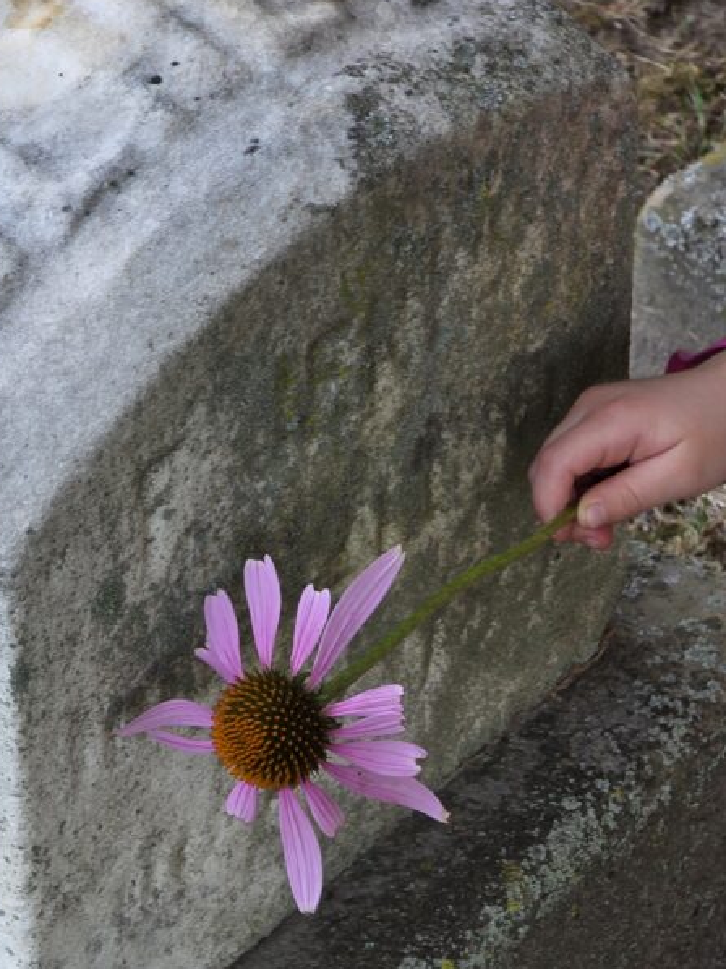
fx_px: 5513
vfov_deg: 10.0
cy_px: 794
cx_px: 261
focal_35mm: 197
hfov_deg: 7.5
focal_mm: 18.6
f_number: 3.4
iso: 80
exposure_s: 1/120
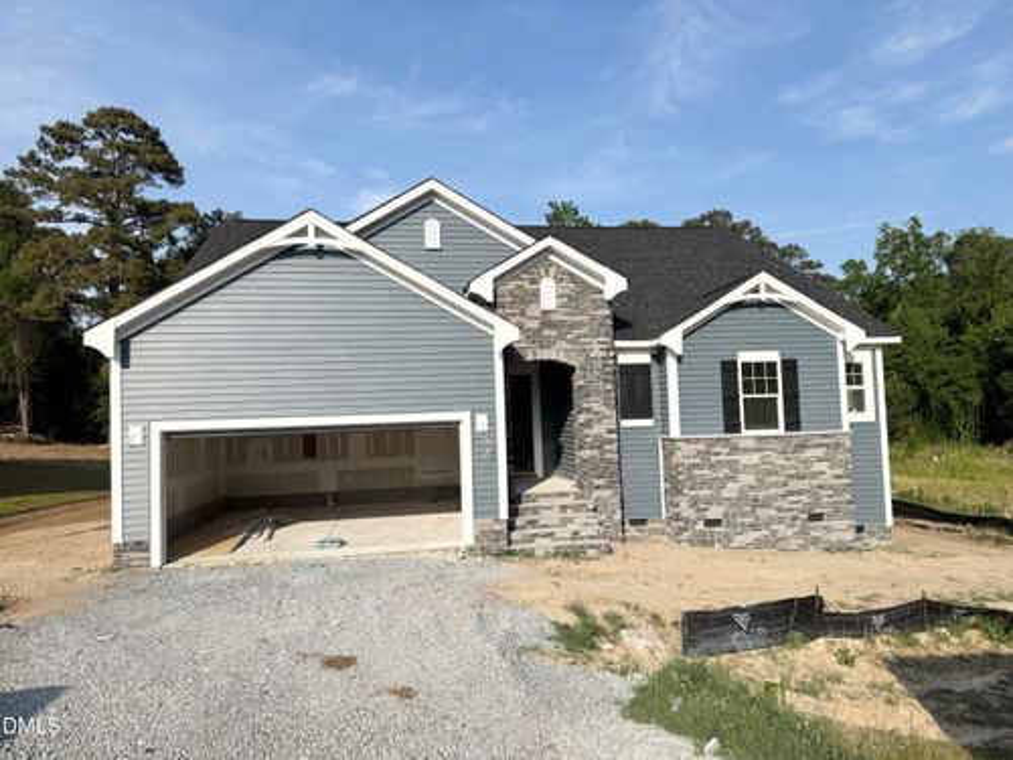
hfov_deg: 71.6
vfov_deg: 56.8
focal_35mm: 24
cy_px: 380
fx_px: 702
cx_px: 506
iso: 80
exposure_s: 1/6410
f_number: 1.78
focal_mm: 6.76
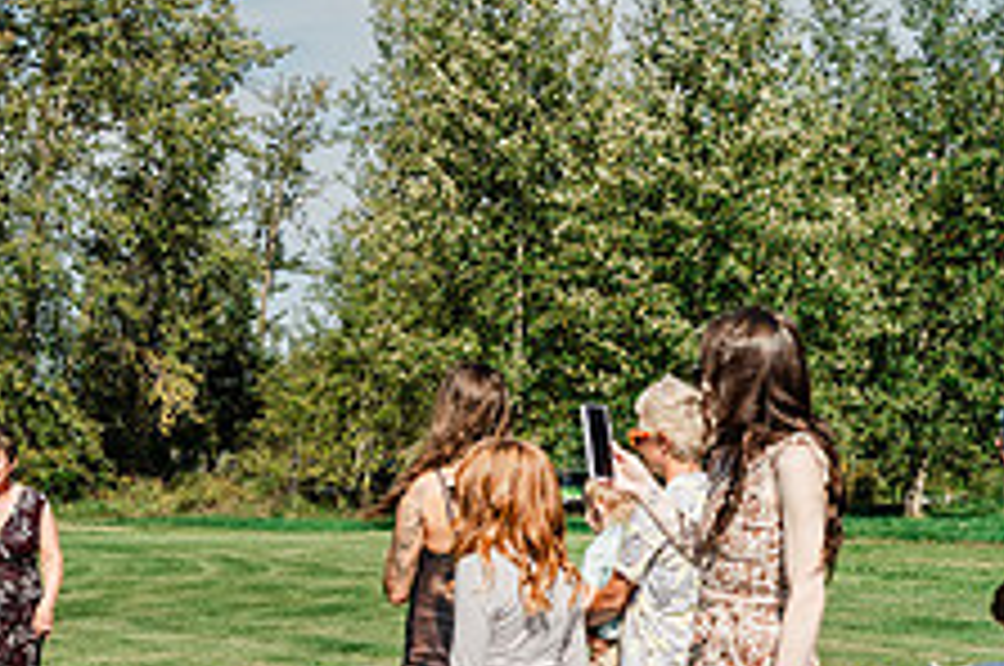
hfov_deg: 24.7
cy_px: 556
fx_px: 2033
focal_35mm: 73
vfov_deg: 18.4
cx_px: -248
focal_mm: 28
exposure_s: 1/250
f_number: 4
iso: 400
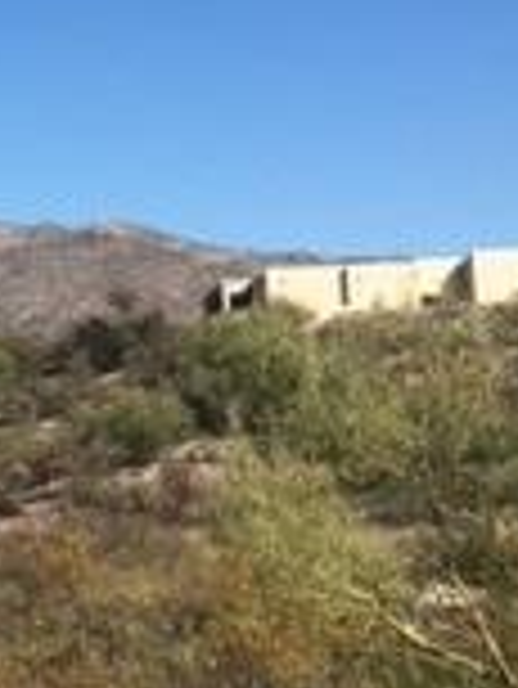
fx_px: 2411
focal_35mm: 121
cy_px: 193
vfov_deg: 16.2
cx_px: -324
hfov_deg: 11.6
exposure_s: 1/2137
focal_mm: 4.15
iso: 25
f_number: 2.2
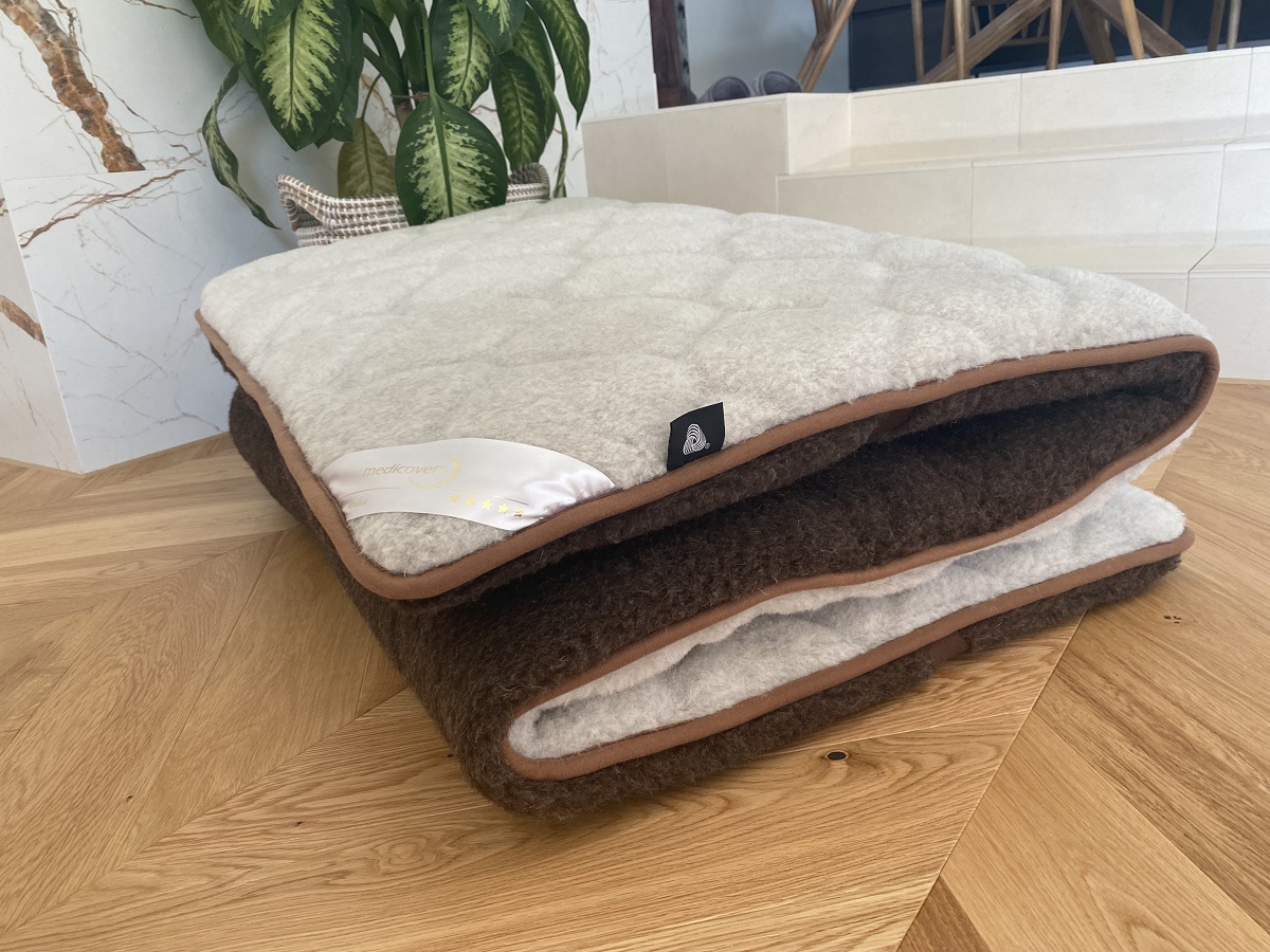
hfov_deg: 67.3
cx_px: 635
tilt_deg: -18.5
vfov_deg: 53.1
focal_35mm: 26
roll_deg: +6.2
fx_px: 954
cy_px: 476
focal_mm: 4.25
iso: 100
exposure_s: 1/121
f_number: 1.8
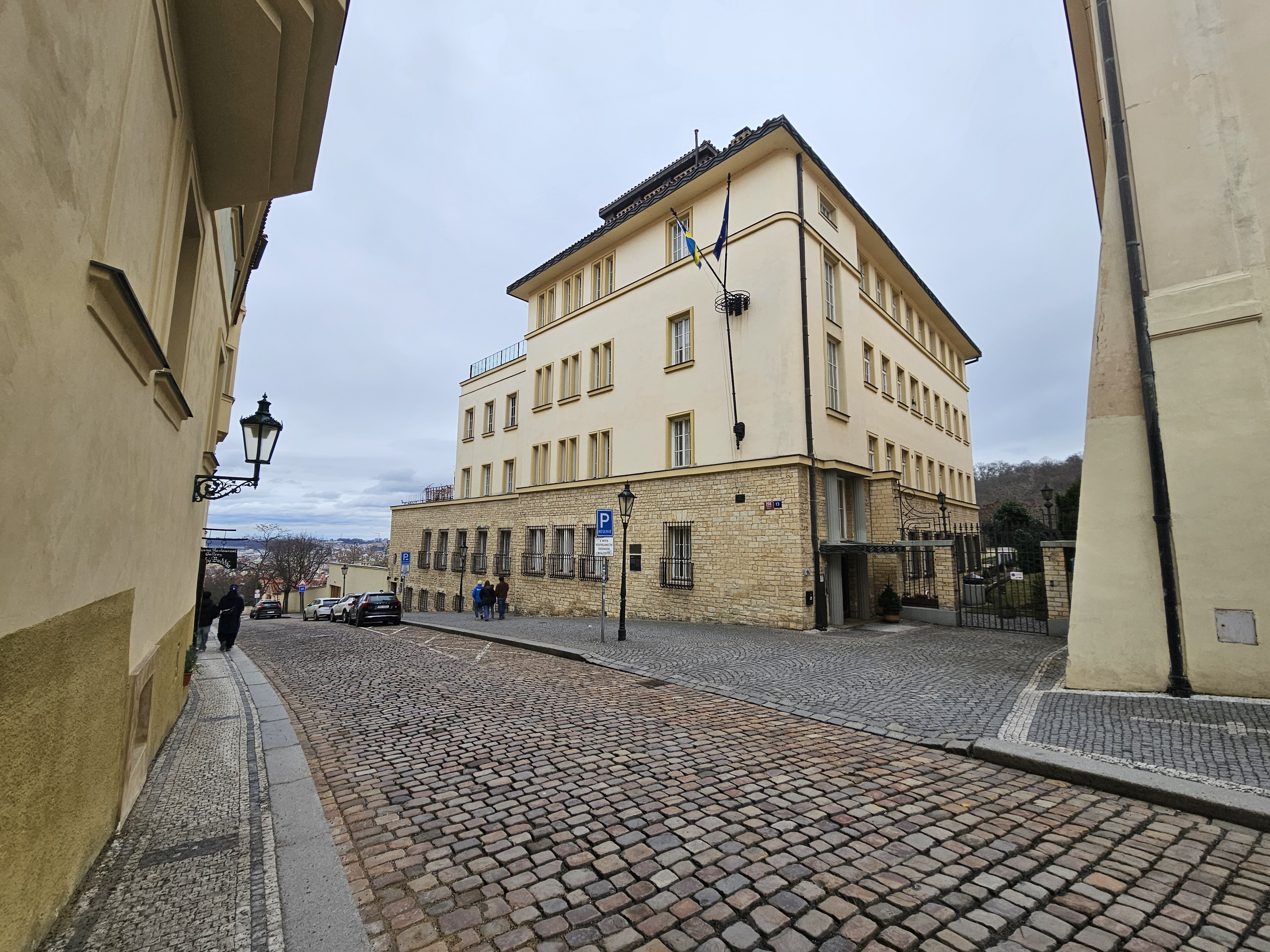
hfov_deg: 106.2
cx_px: 635
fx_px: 477
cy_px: 476
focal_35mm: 13
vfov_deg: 89.9
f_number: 2.2
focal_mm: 2.2
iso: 50
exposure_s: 1/571
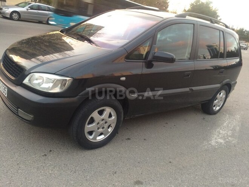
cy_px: 94
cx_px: 124
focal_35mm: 29
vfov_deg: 48.2
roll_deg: -9.8
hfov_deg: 61.7
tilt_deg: -20.8
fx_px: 209
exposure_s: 1/33
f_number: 2.2
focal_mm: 4.15
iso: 80
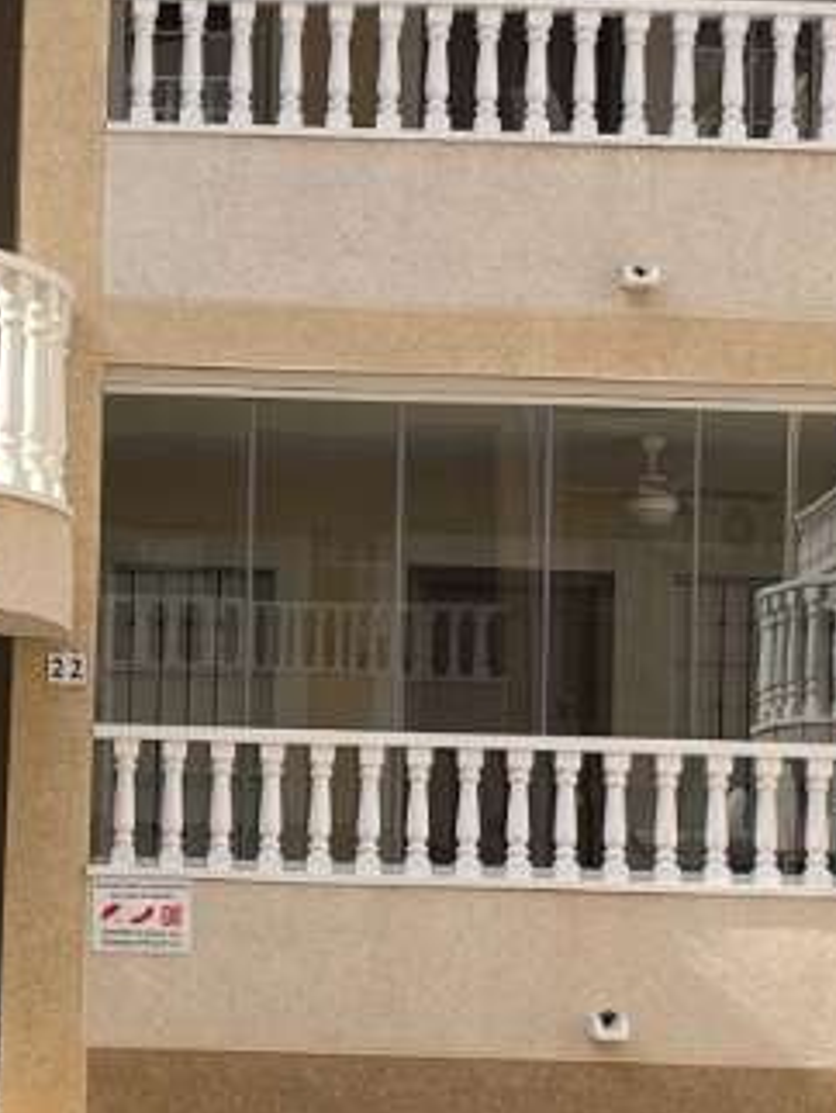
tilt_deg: +3.7
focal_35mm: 121
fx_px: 3891
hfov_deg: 12.1
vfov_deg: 16.2
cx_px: -3
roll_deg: -0.4
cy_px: 745
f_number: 1.6
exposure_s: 1/1957
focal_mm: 5.1
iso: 50
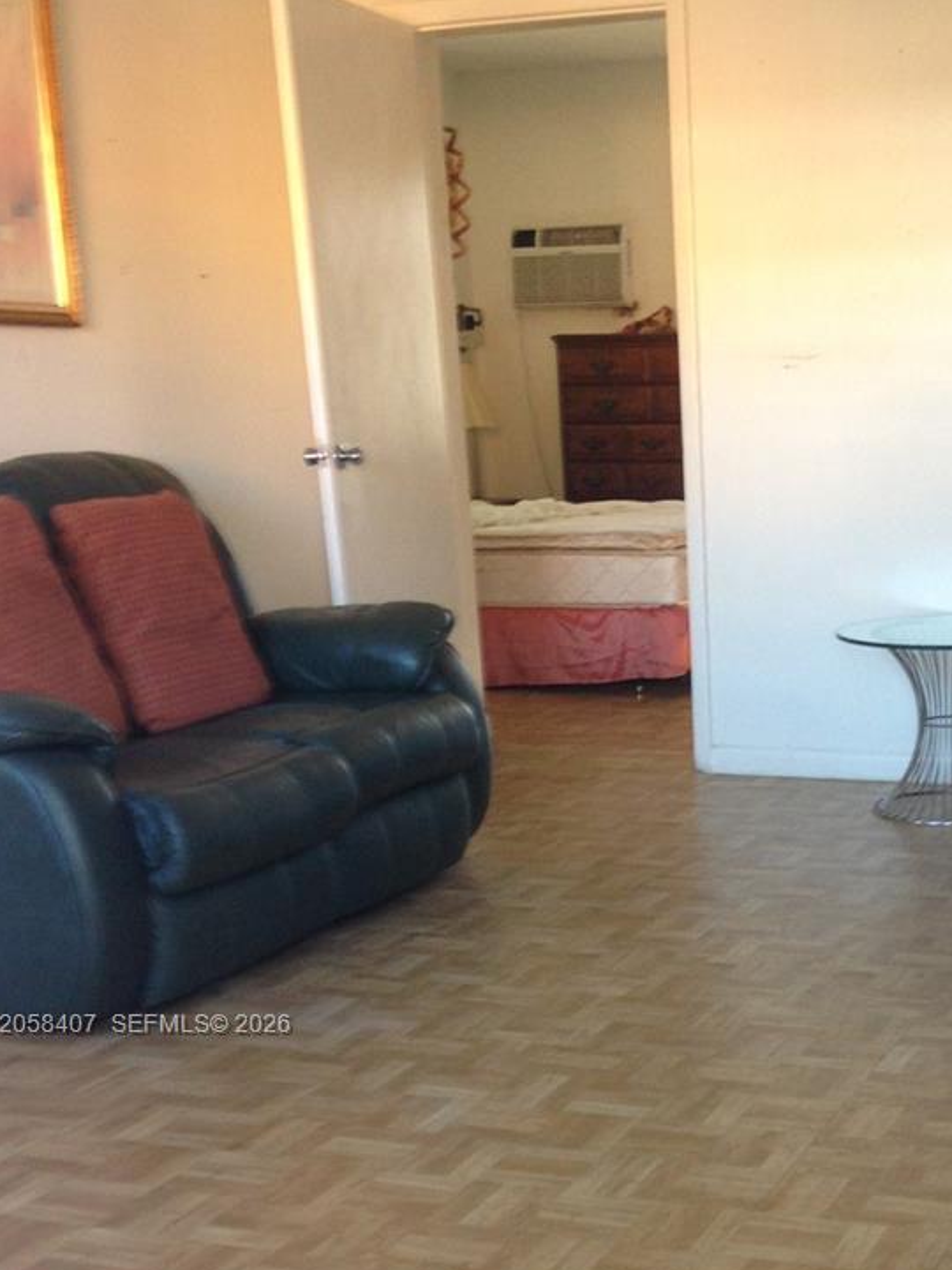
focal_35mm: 55
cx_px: 758
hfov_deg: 26.1
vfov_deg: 33.8
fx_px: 2017
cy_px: 1027
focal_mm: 4.12
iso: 80
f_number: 2.4
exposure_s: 1/20
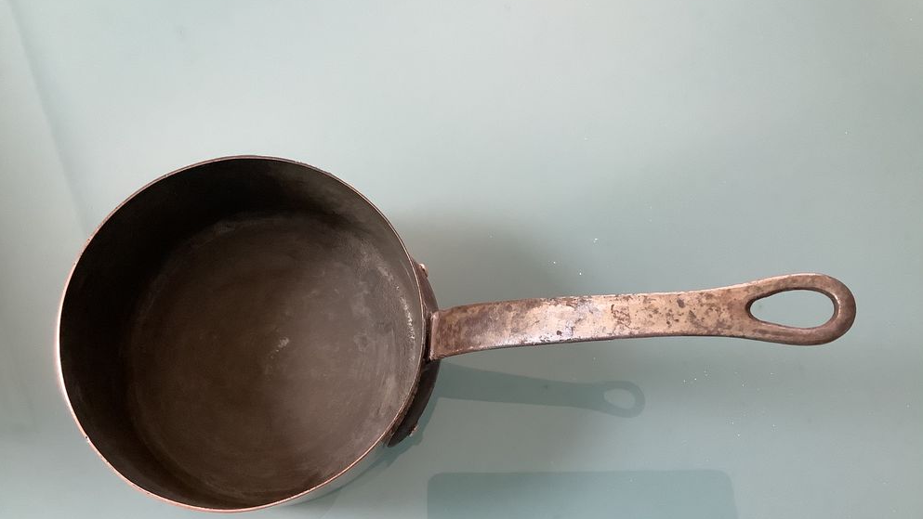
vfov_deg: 34.7
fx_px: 832
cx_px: 462
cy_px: 260
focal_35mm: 34
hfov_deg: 58.0
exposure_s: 1/50
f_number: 2.4
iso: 320
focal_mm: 3.3
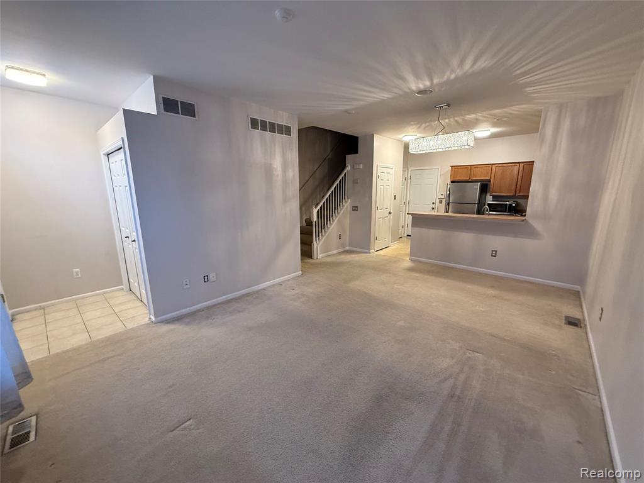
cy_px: 242
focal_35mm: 14
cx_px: 322
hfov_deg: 102.1
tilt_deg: -10.9
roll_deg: +0.9
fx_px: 260
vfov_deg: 85.7
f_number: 2.2
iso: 400
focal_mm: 2.22
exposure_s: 1/60
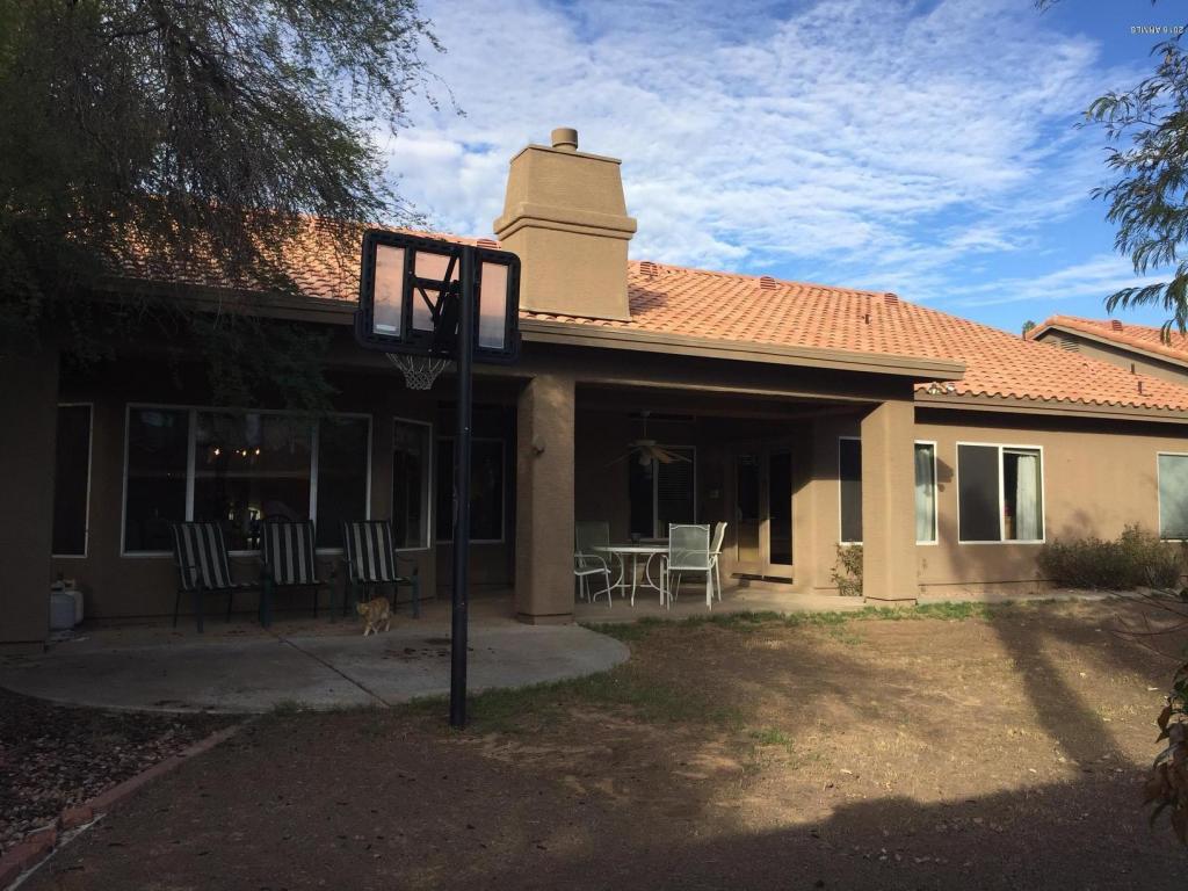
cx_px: 594
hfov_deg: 61.7
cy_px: 446
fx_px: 995
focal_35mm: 29
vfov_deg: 48.2
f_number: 2.2
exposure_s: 1/1236
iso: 32
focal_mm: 4.15
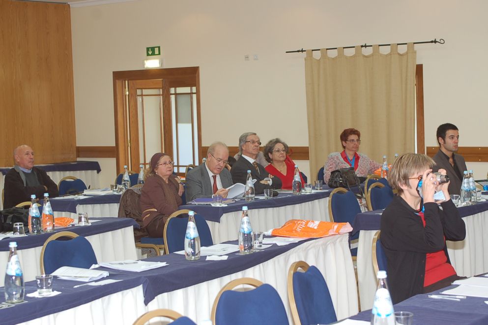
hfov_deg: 27.0
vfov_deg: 18.1
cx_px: 244
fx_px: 1016
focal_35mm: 75
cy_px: 162
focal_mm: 50
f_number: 4
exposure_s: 1/60
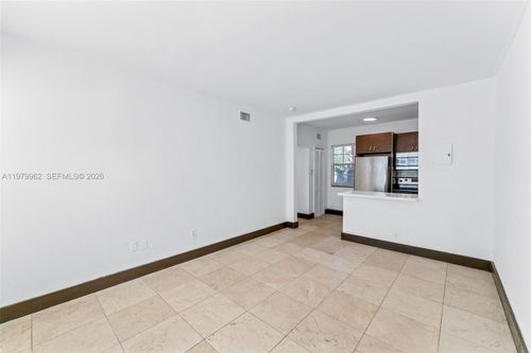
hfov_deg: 104.3
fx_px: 206
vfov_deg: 81.2
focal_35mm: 14
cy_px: 176
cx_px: 266
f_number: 8
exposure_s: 1/10
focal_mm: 14
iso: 200
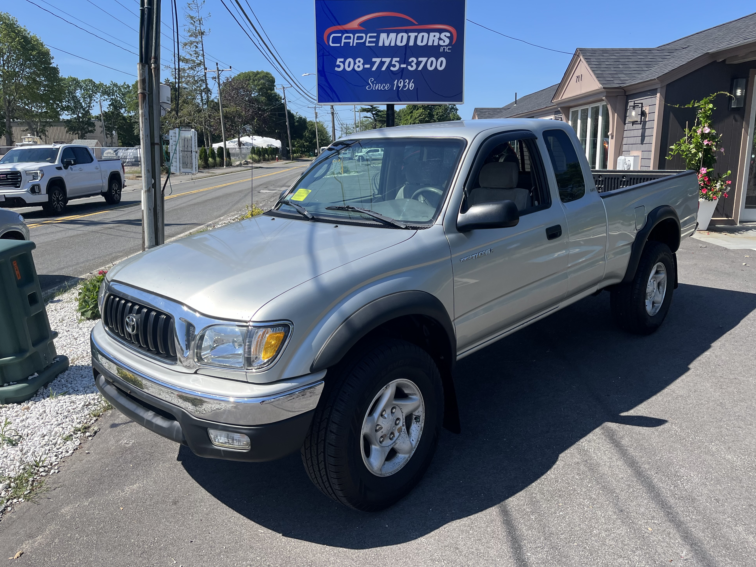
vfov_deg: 51.3
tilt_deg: -11.0
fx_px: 590
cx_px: 388
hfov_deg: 65.3
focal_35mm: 27
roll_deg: +0.5
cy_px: 273
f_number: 1.6
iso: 50
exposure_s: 1/2358
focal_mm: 5.1
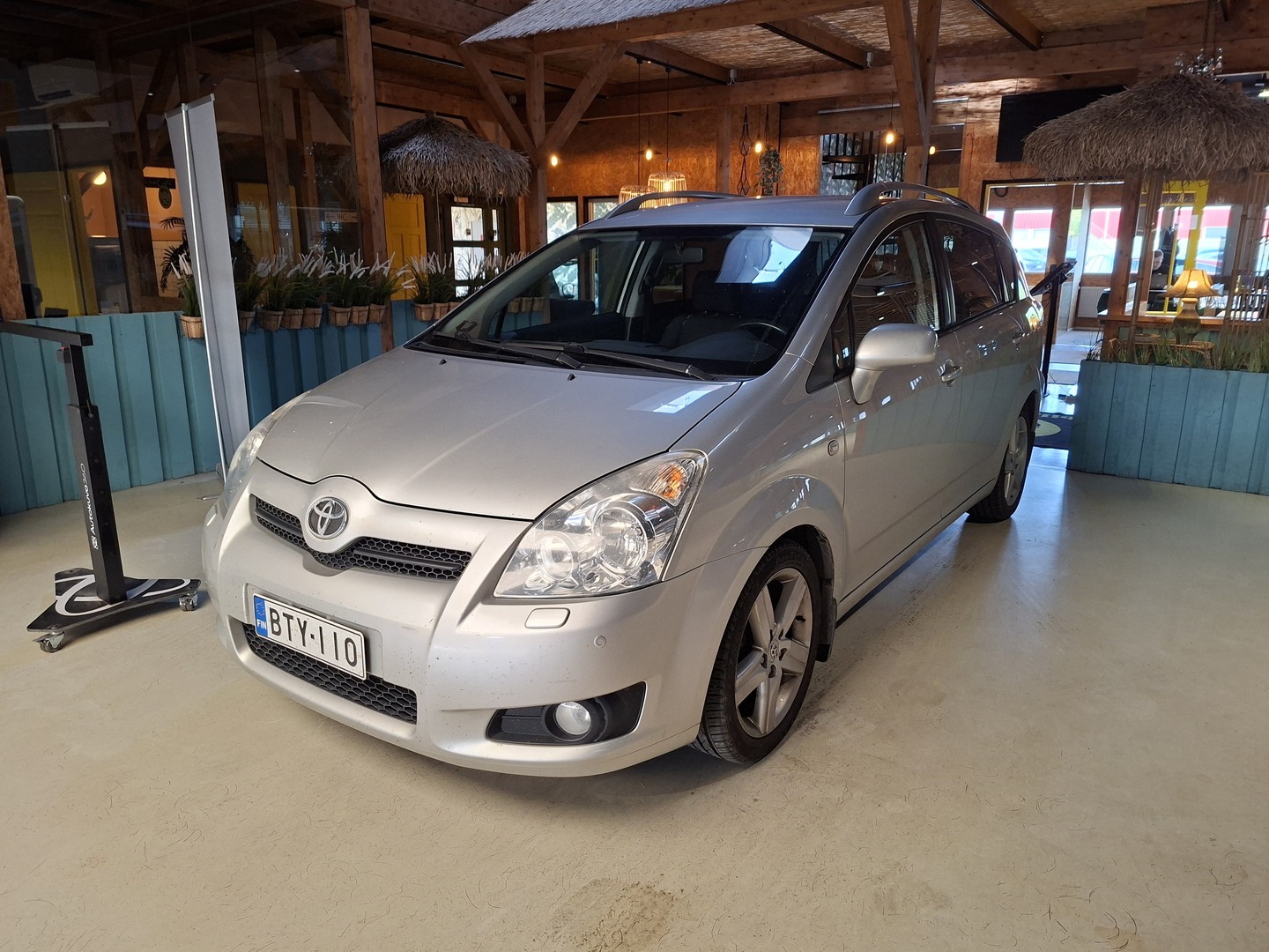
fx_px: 843
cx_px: 634
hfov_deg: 73.9
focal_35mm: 23
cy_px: 476
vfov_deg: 58.9
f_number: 1.8
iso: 250
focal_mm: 5.54
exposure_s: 1/100
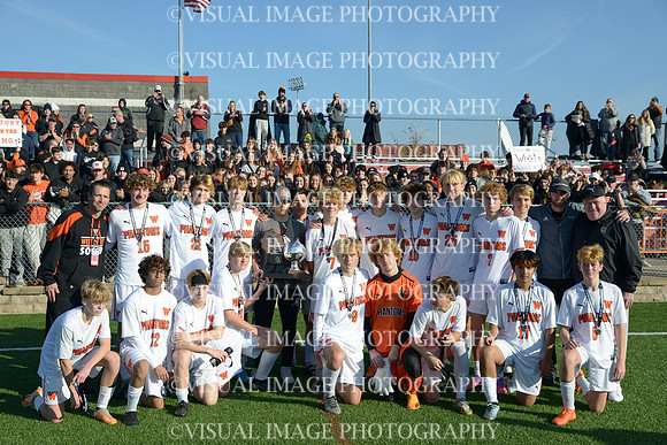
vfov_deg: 31.9
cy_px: 222
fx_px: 778
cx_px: 334
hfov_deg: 46.4
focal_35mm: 42
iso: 500
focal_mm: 42
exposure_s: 1/3200
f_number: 5.6
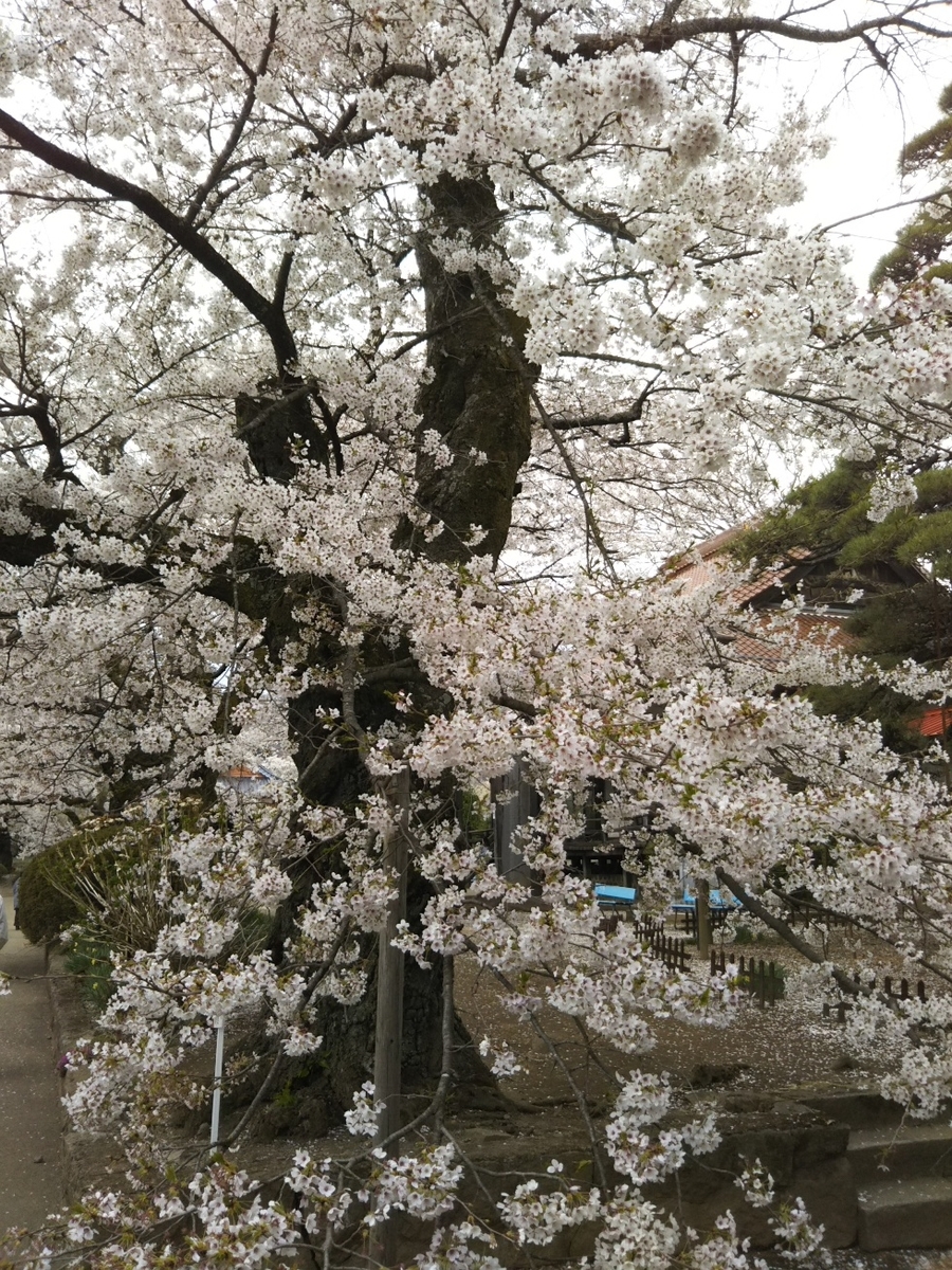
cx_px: 476
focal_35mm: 30
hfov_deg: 46.8
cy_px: 635
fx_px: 1100
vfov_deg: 60.0
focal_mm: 4
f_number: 2.2
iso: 25
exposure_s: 1/225
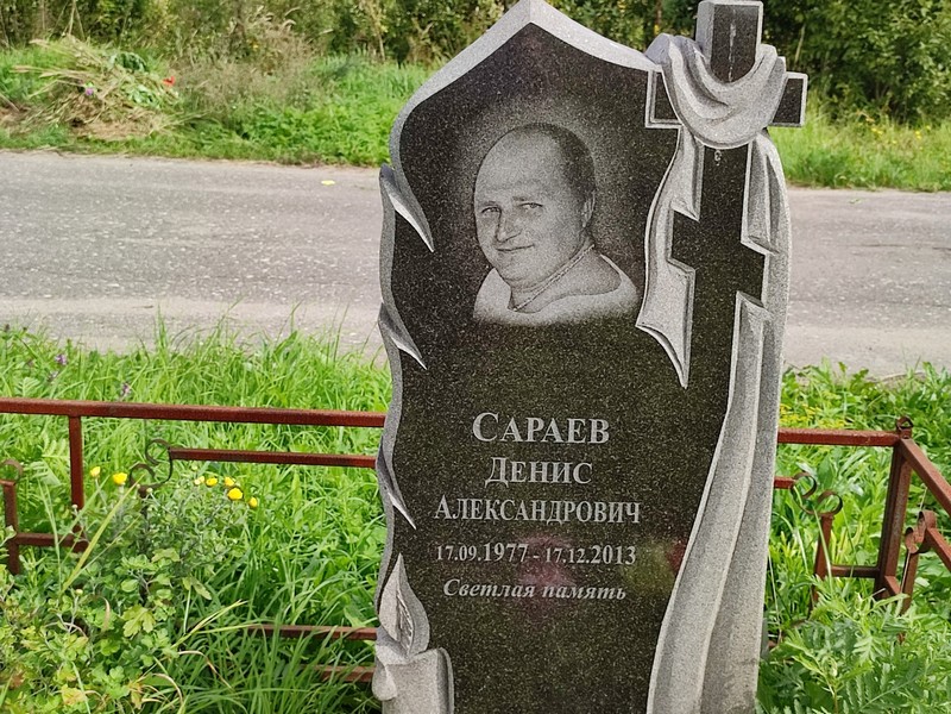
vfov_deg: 54.9
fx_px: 687
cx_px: 476
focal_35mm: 25
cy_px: 357
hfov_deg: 69.4
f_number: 1.9
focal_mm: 6.04
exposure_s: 1/249
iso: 50
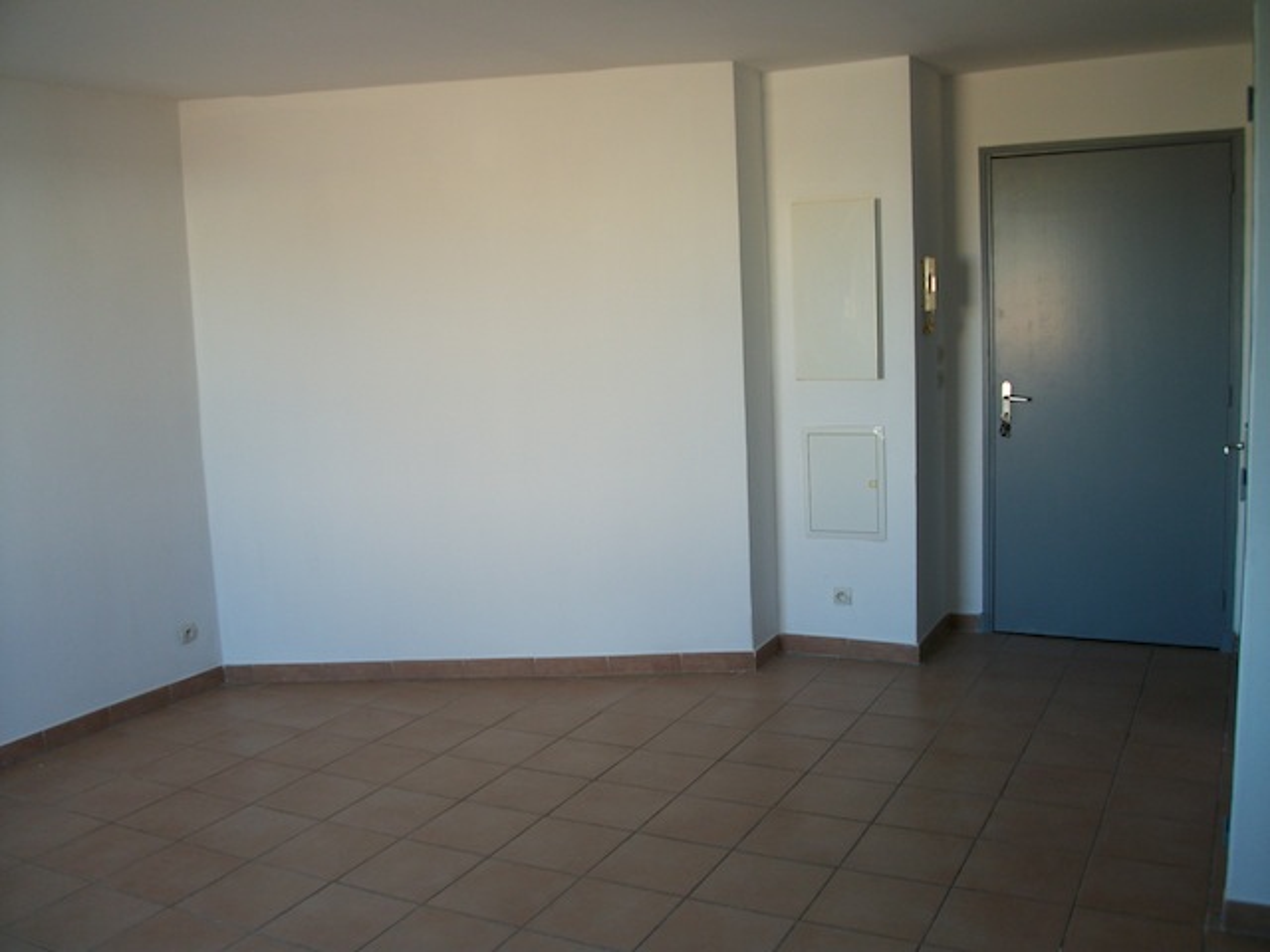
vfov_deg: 45.4
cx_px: 635
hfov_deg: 58.4
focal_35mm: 31
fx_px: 1137
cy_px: 476
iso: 80
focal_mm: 5.7
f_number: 2.9
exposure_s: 1/40.5
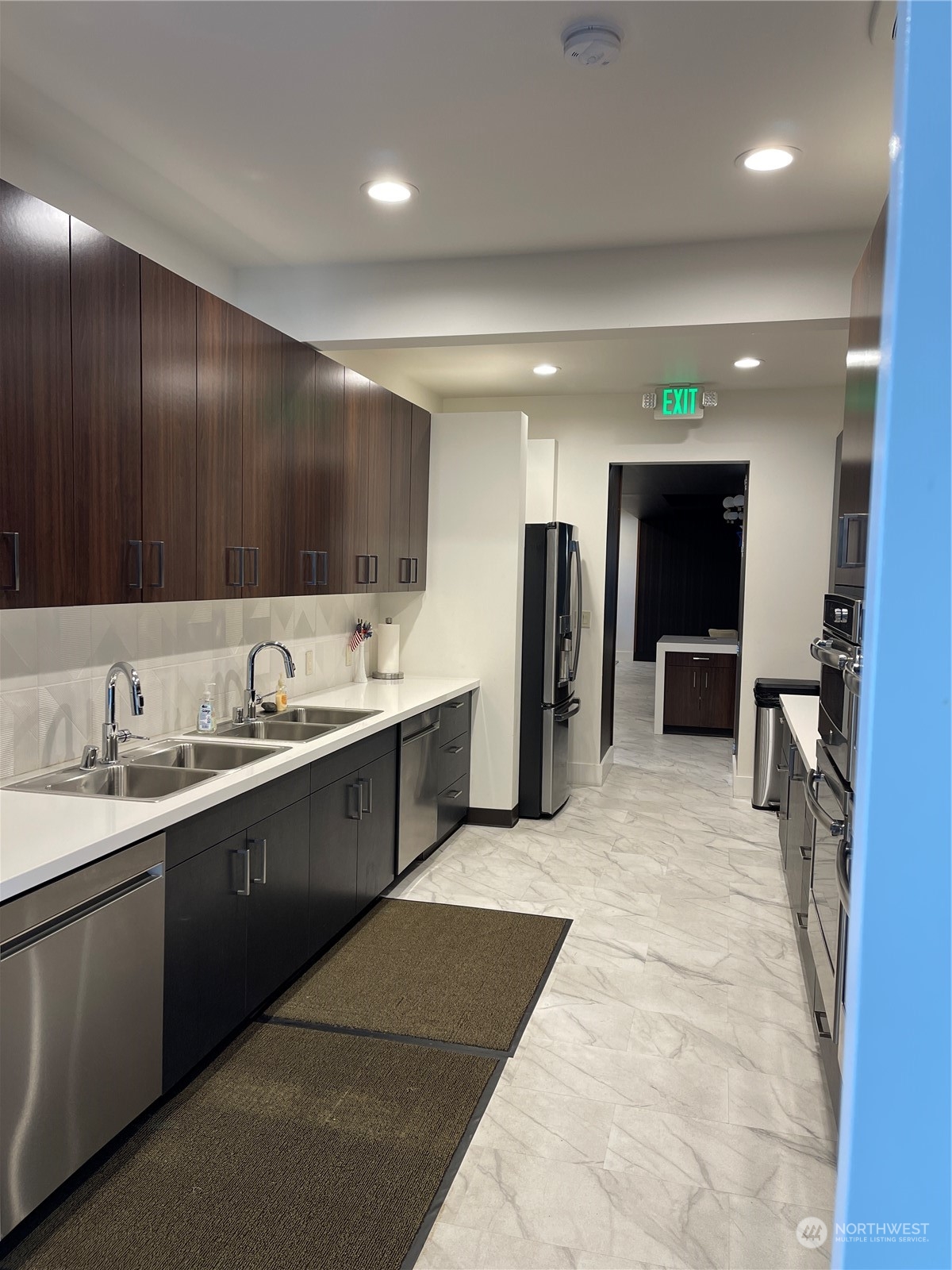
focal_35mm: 25
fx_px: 917
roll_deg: -1.0
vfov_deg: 69.4
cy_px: 635
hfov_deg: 54.9
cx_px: 476
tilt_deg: -3.8
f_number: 1.6
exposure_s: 1/60
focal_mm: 5.1
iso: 80
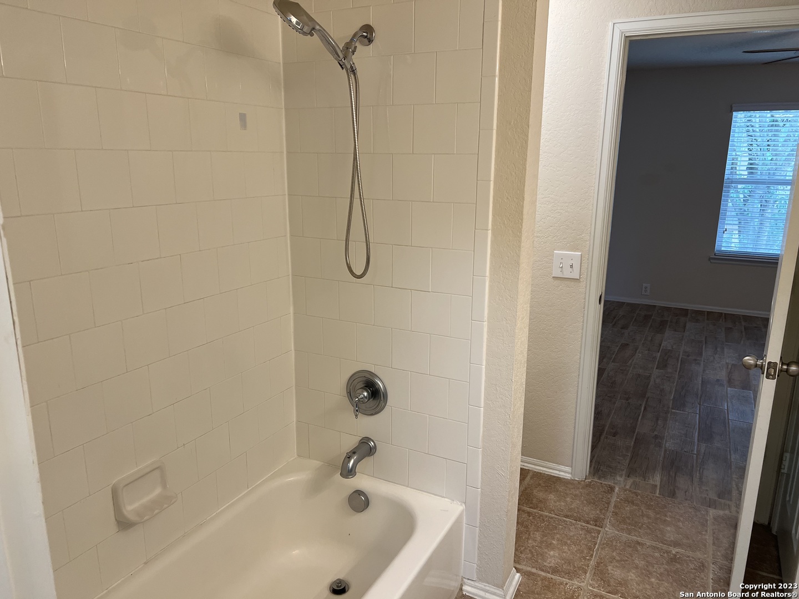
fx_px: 600
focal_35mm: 26
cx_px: 400
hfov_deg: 67.3
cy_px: 300
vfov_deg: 53.1
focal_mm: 5.7
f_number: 1.5
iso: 125
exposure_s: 1/120
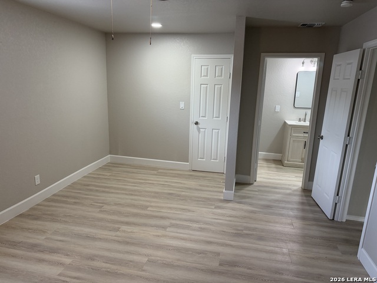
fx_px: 261
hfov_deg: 71.6
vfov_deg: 56.8
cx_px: 188
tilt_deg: -13.0
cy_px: 142
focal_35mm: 24
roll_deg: -1.6
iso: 200
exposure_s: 1/121
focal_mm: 6.76
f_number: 1.78
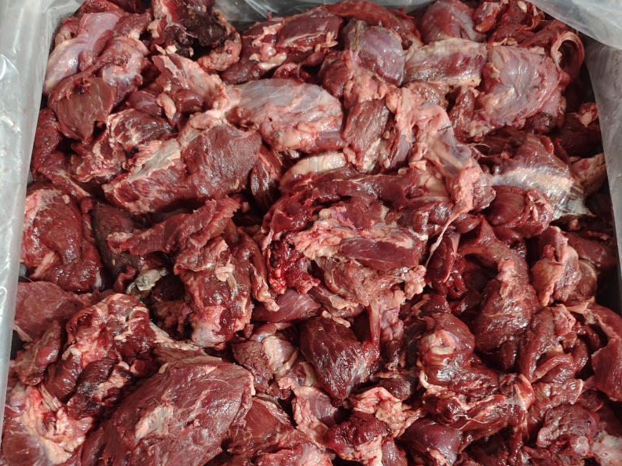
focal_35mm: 31
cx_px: 311
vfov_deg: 44.1
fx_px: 557
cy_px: 343
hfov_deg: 58.4
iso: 1419
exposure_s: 1/25
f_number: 1.57
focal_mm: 6.51
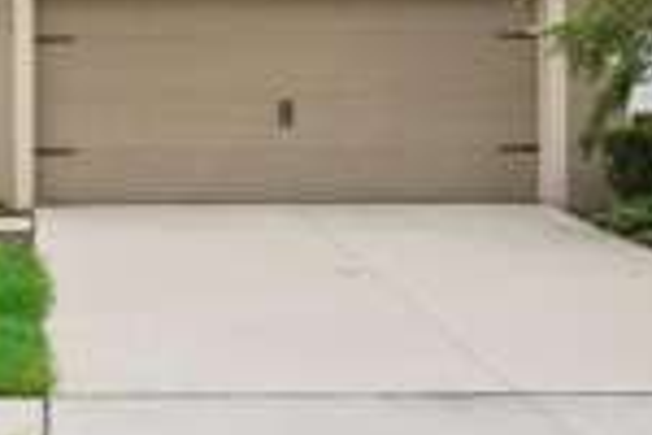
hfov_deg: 17.8
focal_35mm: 112
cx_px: -13
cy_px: 102
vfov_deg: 12.2
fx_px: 2028
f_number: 9
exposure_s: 1/500
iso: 400
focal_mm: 35
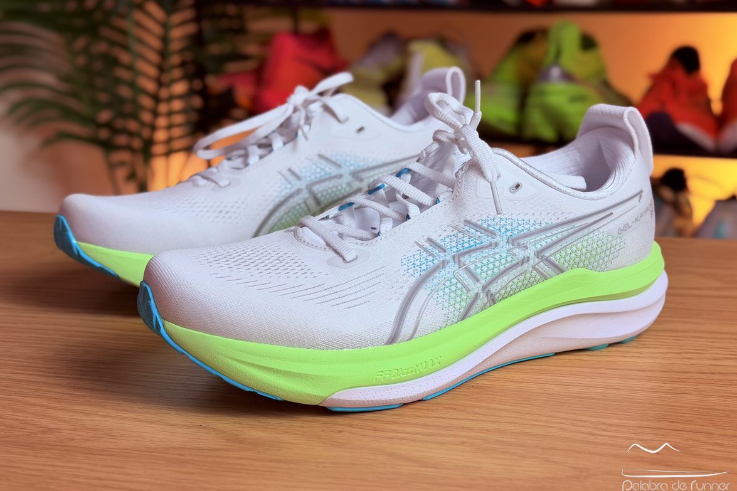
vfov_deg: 26.5
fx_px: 1044
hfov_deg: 38.9
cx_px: 376
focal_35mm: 51
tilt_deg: -15.5
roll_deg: +0.6
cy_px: 232
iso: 64
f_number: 1.78
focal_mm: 6.76
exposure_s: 1/100
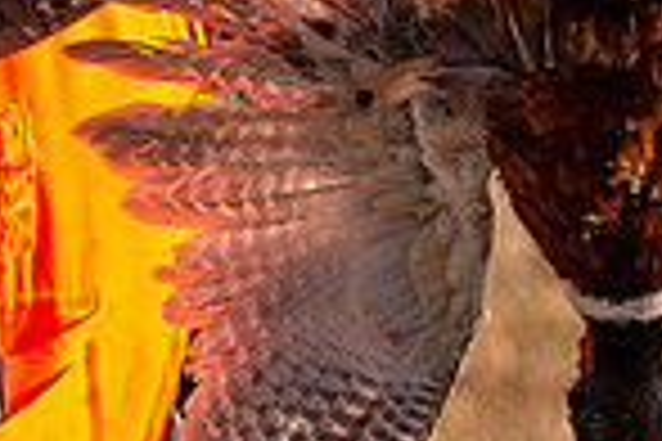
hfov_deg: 5.1
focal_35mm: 402
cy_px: -297
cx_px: 171
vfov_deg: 3.4
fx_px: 7392
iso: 200
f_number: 4
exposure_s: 1/2000
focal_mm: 102
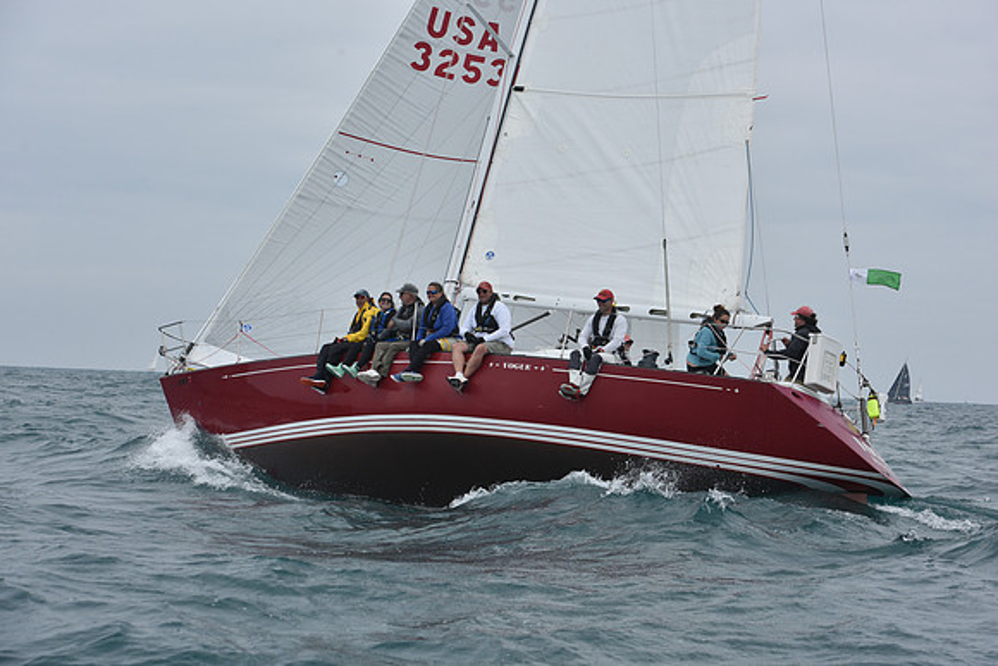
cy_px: 333
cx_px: 499
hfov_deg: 28.8
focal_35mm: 70
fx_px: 1941
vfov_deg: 19.5
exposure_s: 1/800
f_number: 9
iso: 250
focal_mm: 70
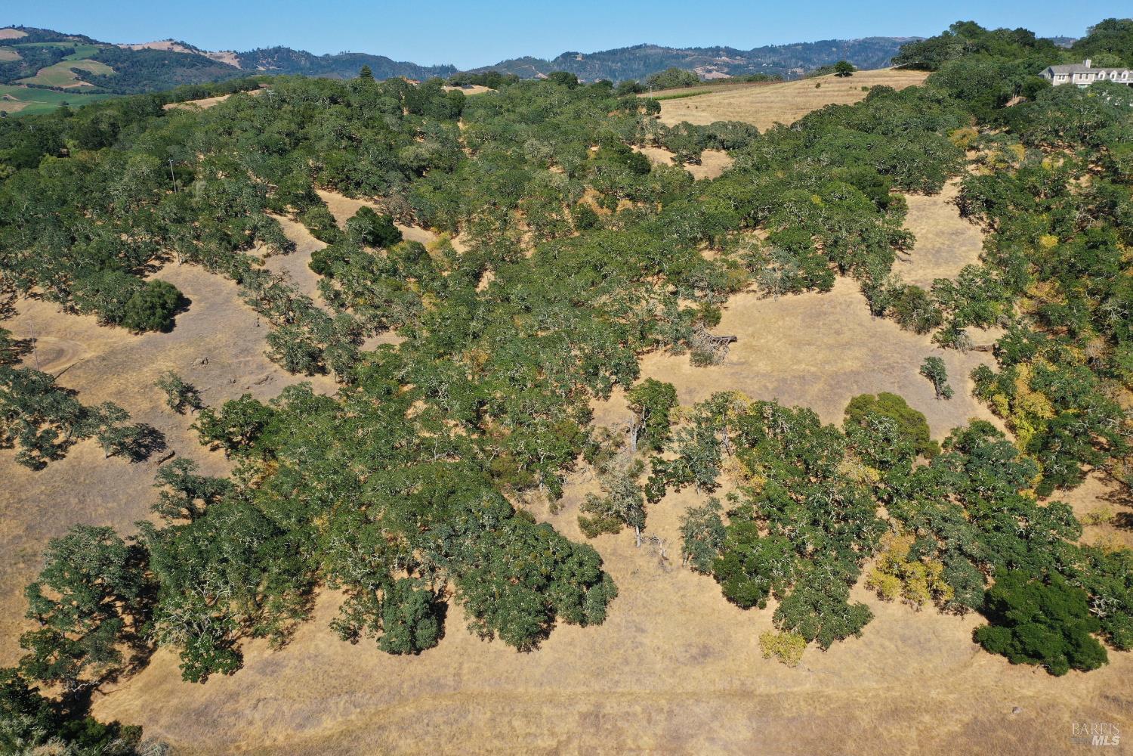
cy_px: 378
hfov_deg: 65.5
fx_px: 881
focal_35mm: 28
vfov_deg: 46.4
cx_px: 566
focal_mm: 10.26
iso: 100
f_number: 6.3
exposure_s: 1/400
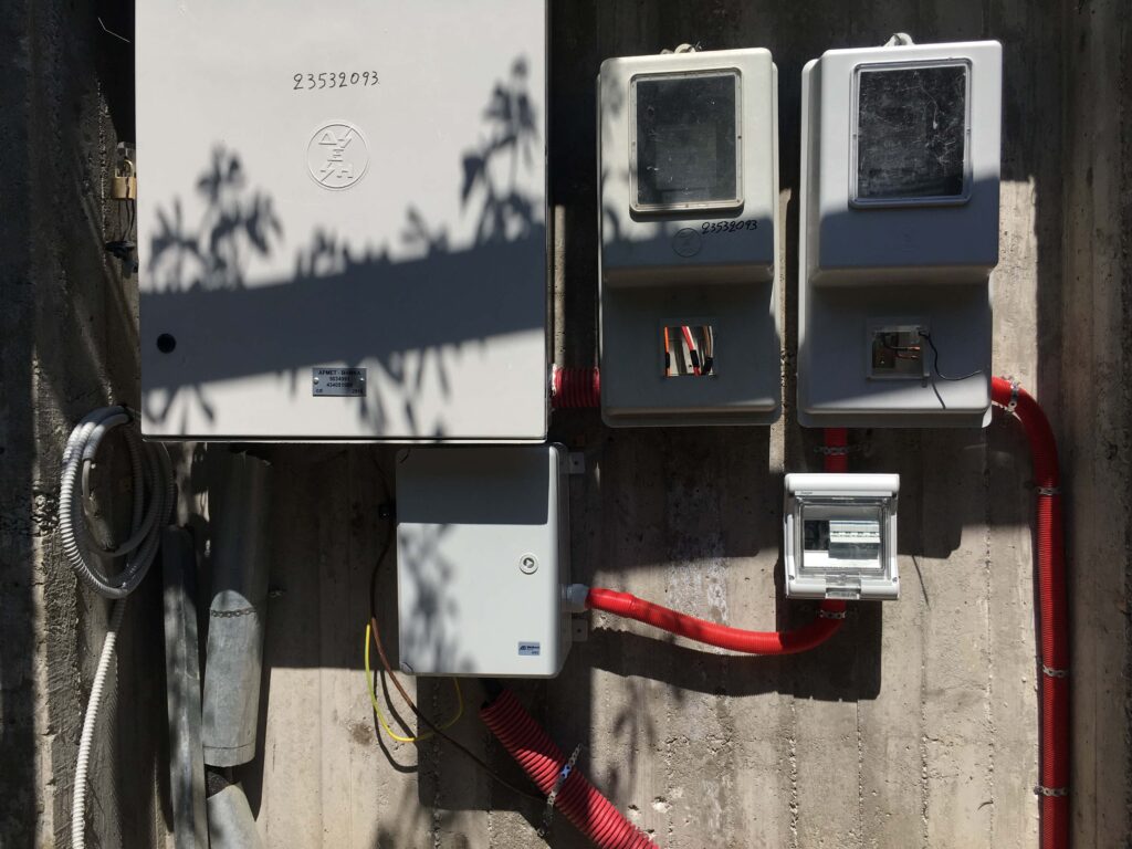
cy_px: 424
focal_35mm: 29
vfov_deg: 48.2
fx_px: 948
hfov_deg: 61.7
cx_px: 566
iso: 25
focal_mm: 4.15
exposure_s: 1/1570
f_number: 2.2
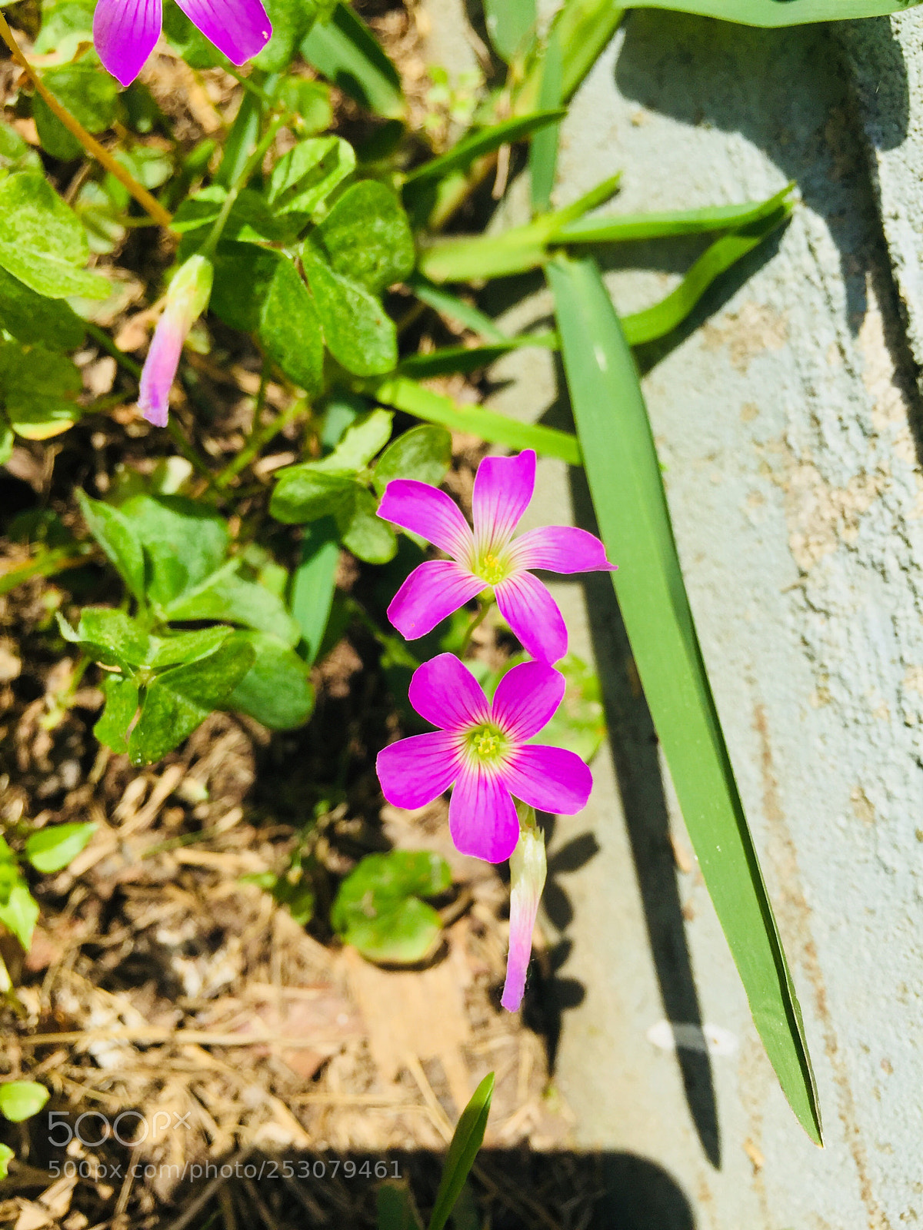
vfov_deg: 61.7
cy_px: 615
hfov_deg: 48.2
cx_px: 462
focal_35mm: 29
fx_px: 1031
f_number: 2.2
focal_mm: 4.15
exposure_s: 1/2198
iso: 32
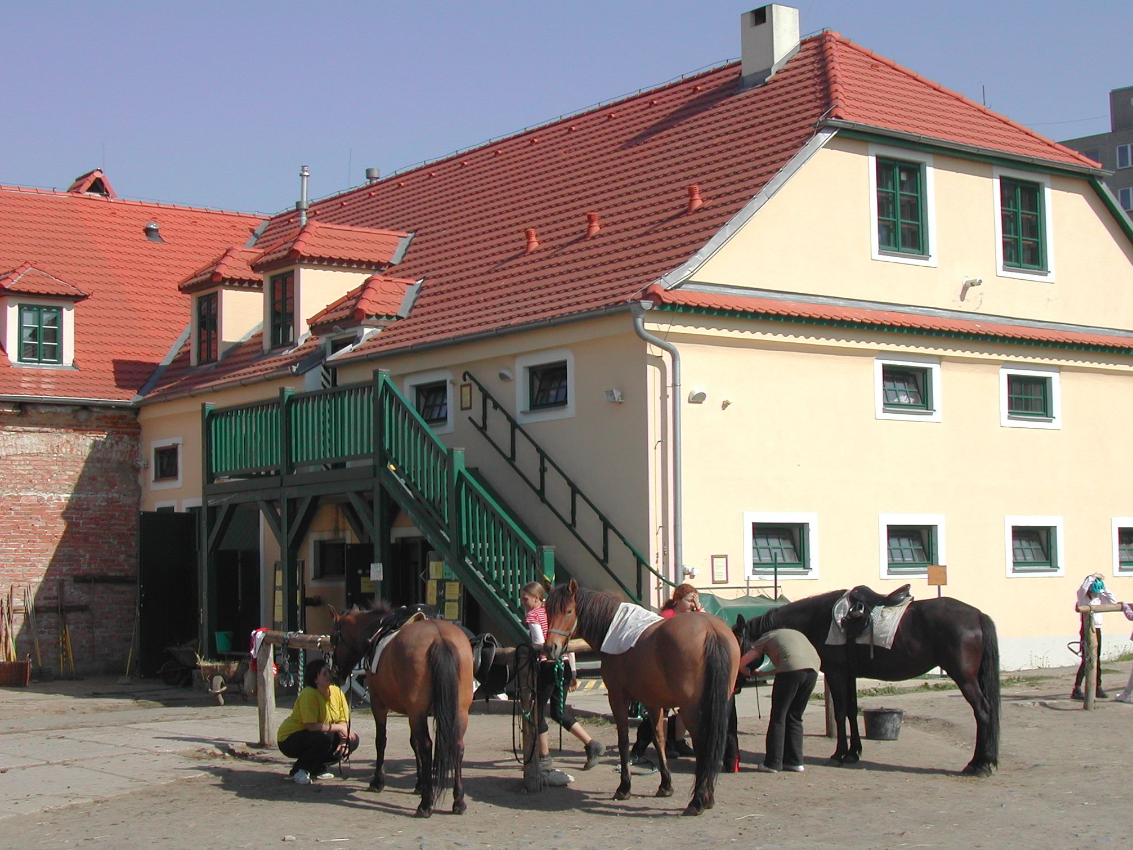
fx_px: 1898
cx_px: 557
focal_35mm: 58
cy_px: 424
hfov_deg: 33.2
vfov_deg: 25.2
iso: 100
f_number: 9.2
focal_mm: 12.2
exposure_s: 1/194
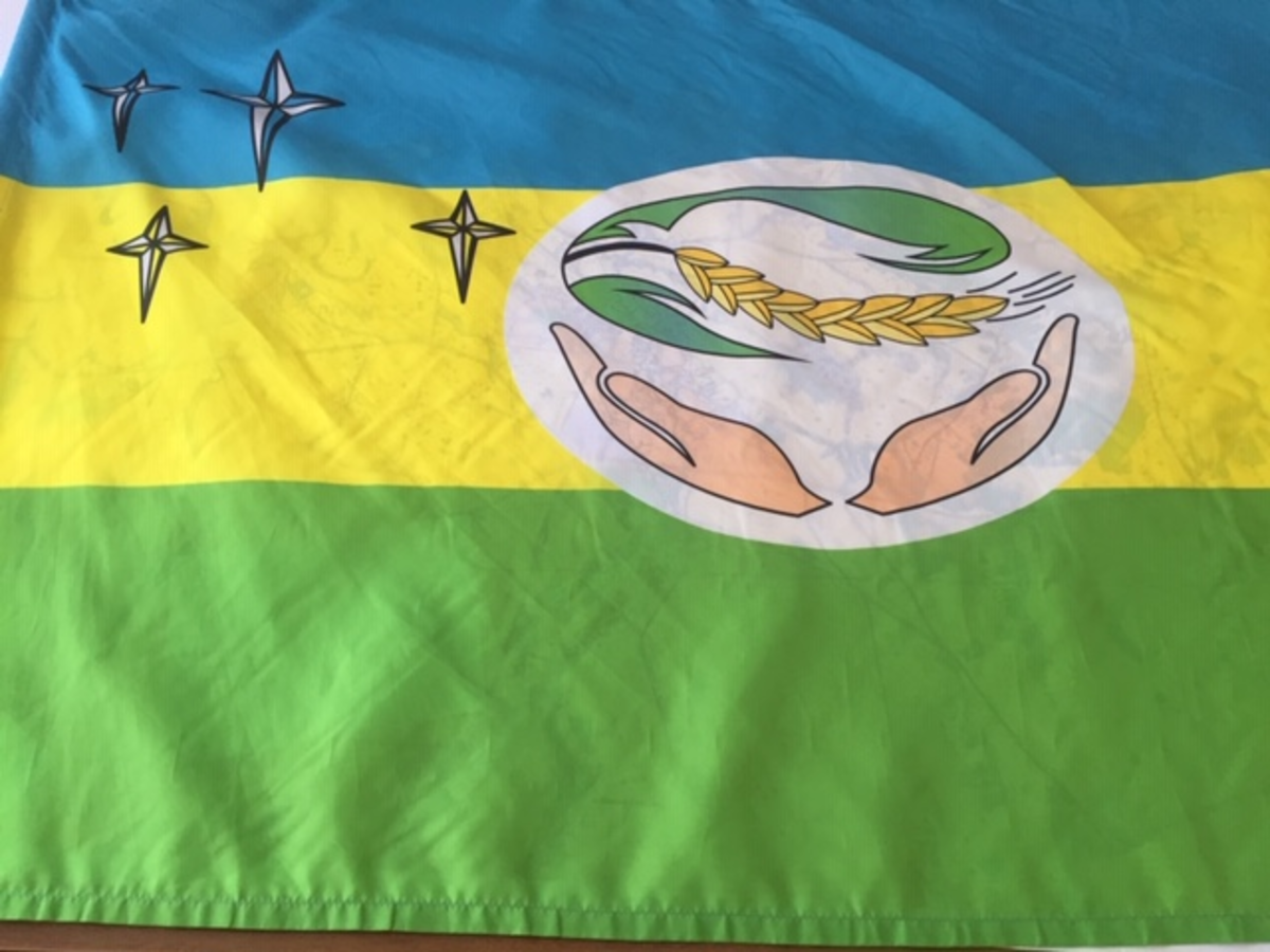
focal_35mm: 29
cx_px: 635
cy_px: 476
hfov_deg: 61.7
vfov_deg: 48.2
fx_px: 1064
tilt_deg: -59.2
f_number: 2.2
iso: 50
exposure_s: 1/33
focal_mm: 4.15
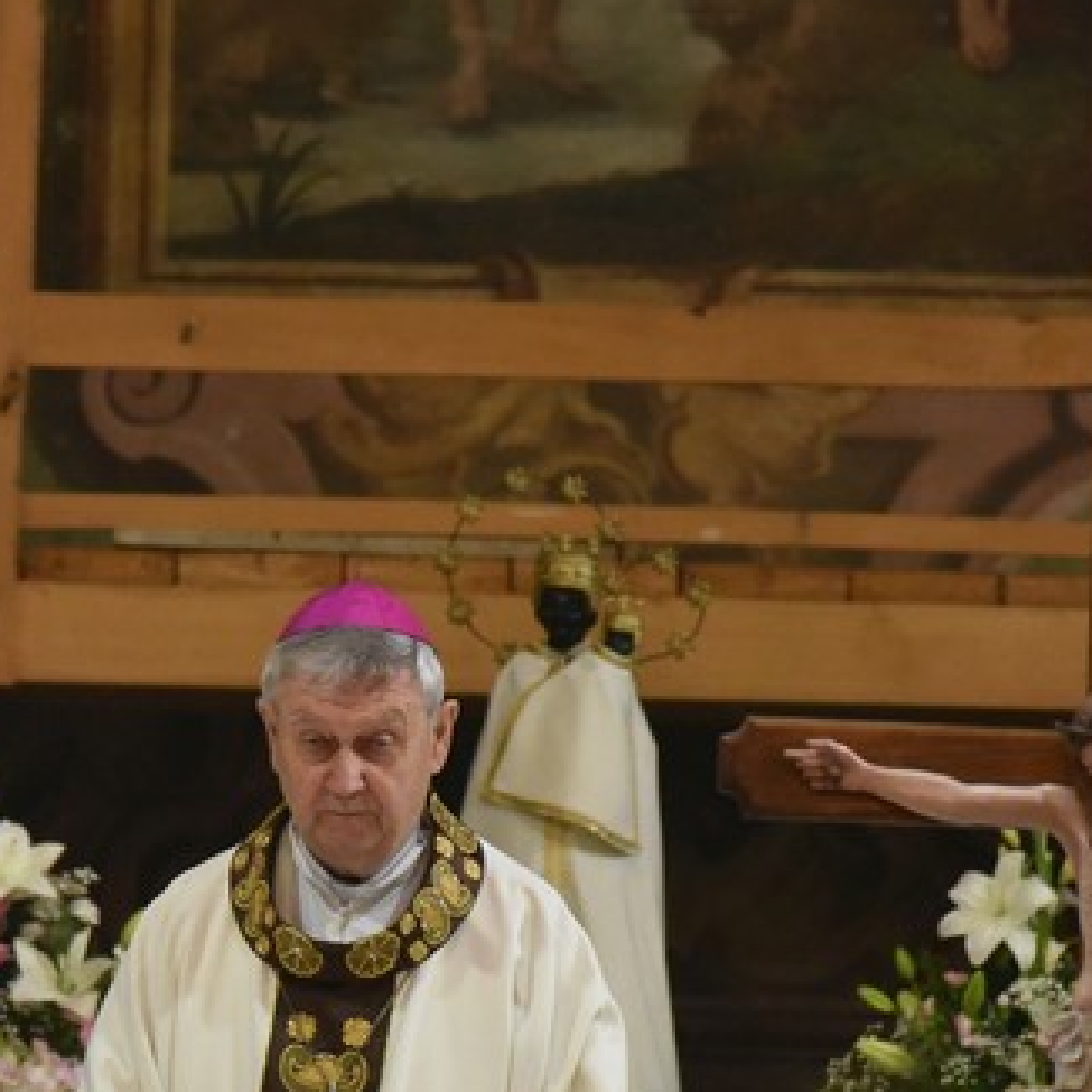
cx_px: 309
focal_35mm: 257
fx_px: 9172
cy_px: 848
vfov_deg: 6.8
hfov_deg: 6.8
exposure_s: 1/800
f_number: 4
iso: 8000
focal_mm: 120
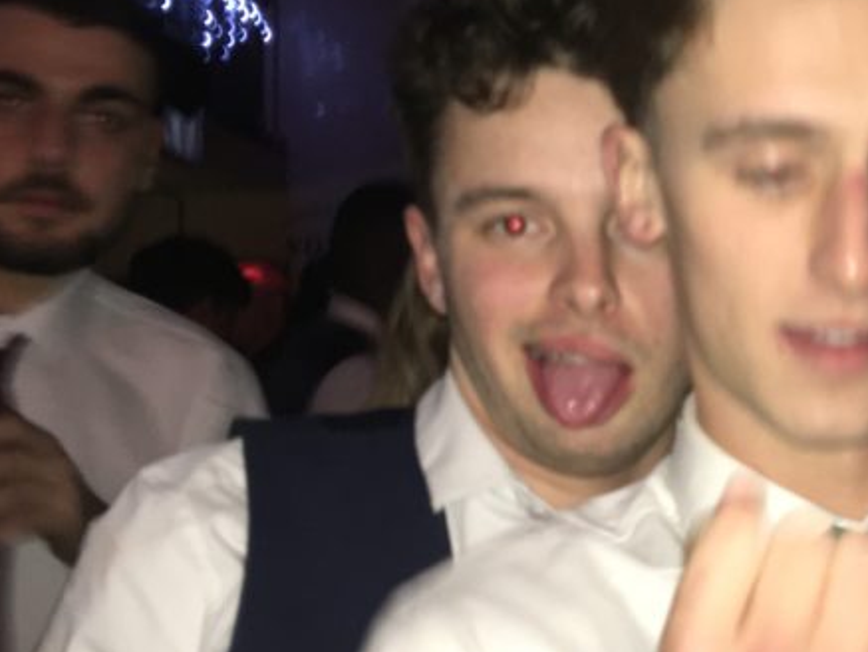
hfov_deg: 27.5
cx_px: 779
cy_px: 360
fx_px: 1706
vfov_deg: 21.6
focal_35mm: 68
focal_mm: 4.15
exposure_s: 1/17
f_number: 2.2
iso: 64
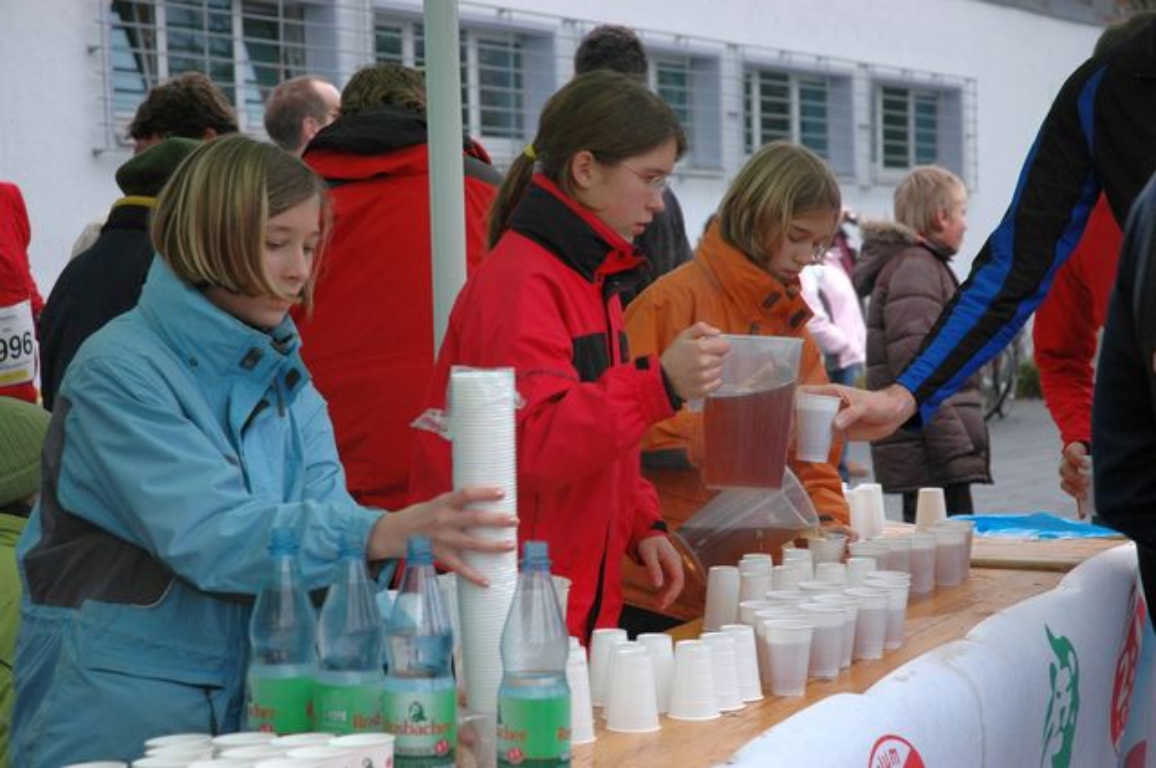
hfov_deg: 24.2
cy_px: 384
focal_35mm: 84
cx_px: 578
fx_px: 2694
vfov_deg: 16.2
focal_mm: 56
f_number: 5
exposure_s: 1/100
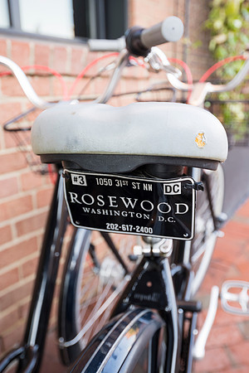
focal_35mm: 30
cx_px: 124
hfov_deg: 43.6
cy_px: 186
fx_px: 311
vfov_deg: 61.9
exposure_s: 1/60
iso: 200
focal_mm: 30
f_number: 4.5
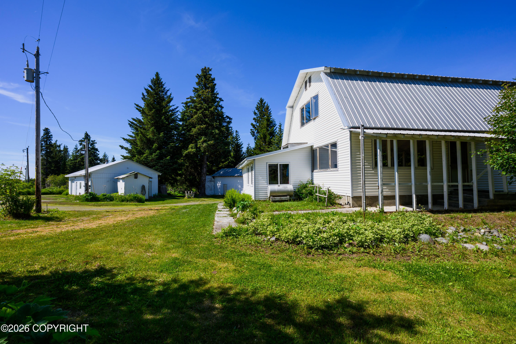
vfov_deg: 73.7
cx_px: 258
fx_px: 229
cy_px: 172
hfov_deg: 96.7
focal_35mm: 16
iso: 360
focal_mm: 16
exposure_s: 1/500
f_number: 11
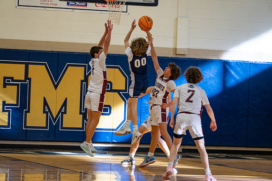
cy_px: 90
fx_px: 1511
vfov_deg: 6.9
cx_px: 136
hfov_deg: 10.3
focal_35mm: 200
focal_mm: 200
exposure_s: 1/1000
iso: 5000
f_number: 2.8
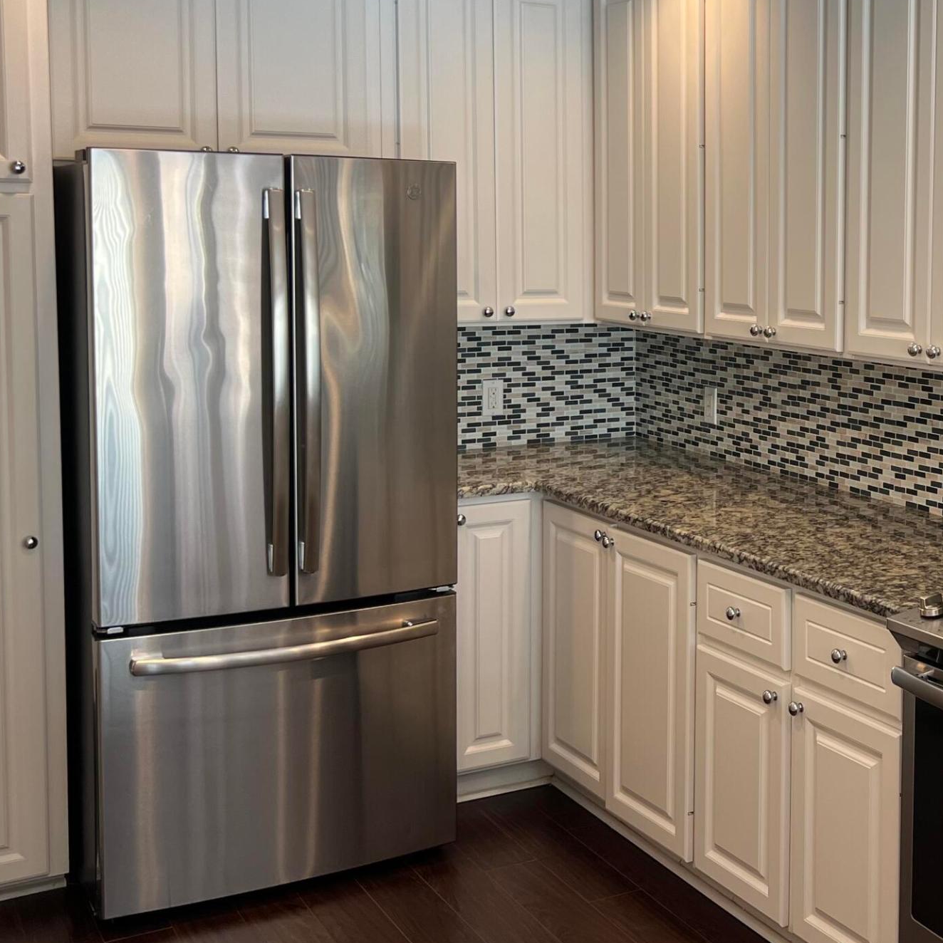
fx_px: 1541
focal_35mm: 50
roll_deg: -0.1
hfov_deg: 32.4
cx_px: 838
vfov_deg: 33.8
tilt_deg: -3.7
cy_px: 331
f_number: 1.5
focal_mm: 5.7
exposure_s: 1/120
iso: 50
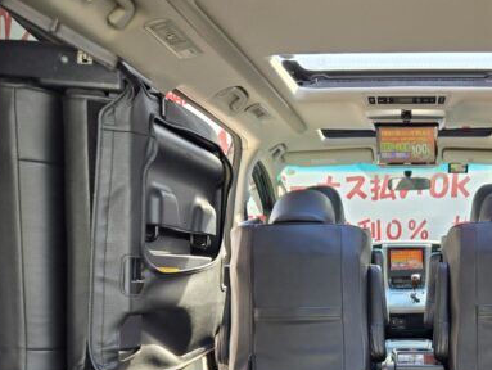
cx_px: 412
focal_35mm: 48
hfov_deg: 37.8
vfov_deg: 28.2
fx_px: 683
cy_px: 380
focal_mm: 5.4
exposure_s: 1/180
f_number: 1.8
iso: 80
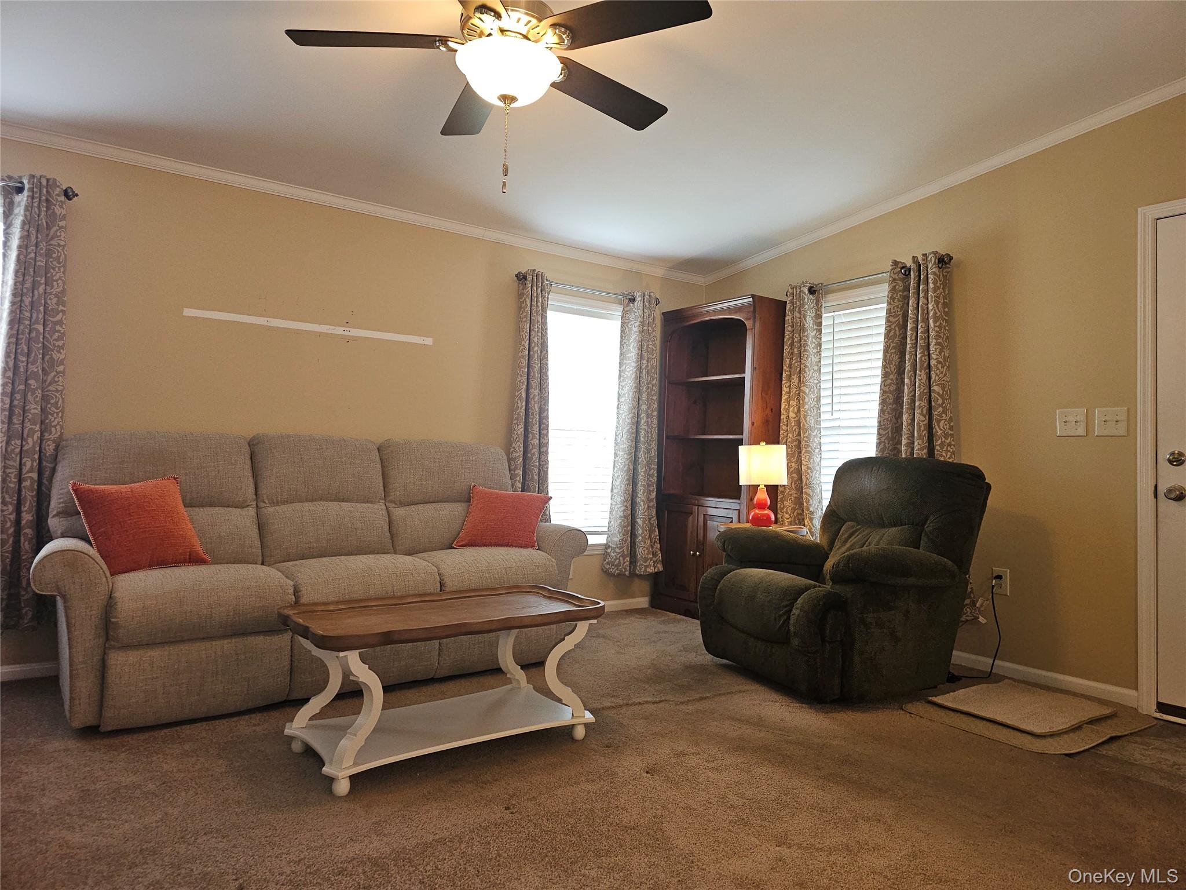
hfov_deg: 73.9
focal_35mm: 23
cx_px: 593
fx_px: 788
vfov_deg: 58.9
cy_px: 445
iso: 125
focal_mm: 6.3
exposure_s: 1/60
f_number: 1.7
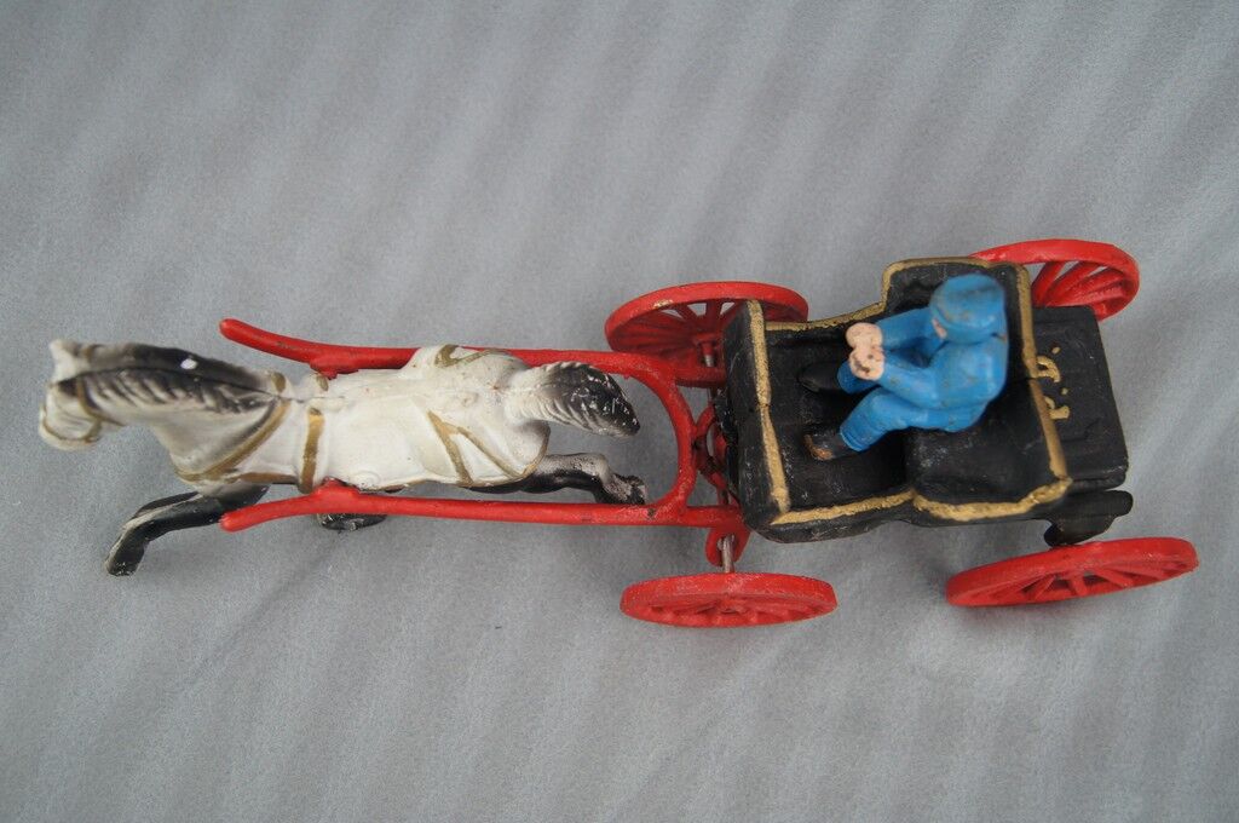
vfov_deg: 31.8
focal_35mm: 42
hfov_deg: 46.5
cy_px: 412
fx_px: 1444
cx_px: 620
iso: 320
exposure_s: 1/160
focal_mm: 28
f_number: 4.5
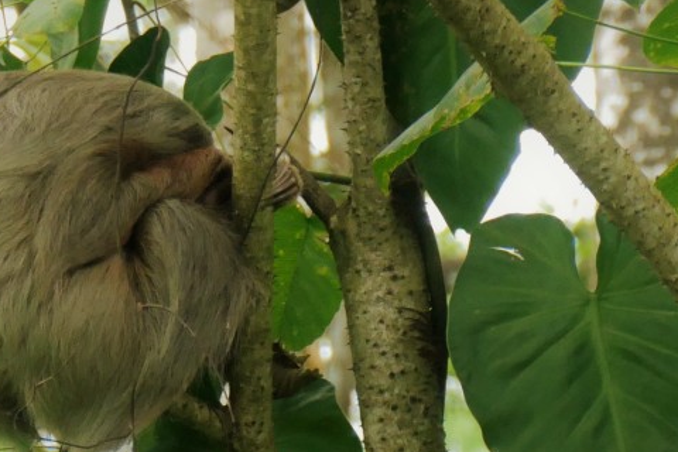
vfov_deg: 1.1
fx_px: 22579
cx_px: 297
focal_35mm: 1199
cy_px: 259
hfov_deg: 1.7
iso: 1000
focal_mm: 132
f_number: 6.4
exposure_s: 1/125
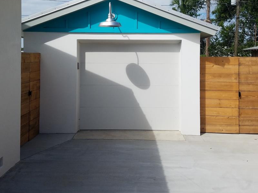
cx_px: 140
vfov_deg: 36.3
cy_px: 60
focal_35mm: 39
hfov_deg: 47.8
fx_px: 291
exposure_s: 1/4048
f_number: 1.7
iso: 50
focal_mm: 4.2
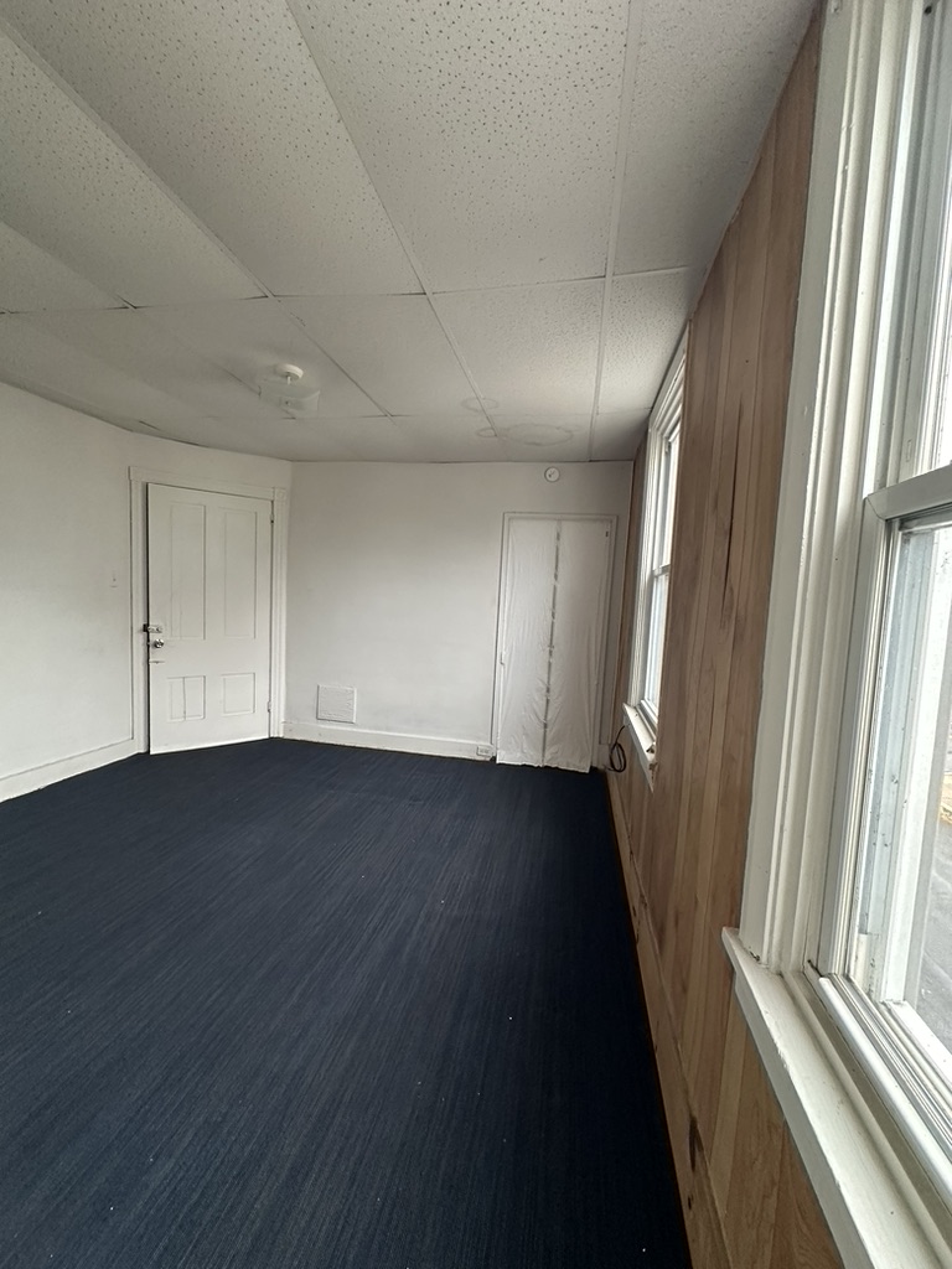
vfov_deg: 102.1
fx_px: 513
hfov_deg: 85.7
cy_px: 634
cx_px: 476
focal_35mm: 14
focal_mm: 2.22
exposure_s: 1/95
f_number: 2.2
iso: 320
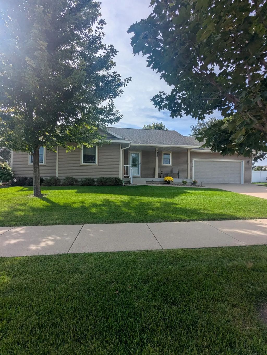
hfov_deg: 78.2
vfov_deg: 94.4
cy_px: 178
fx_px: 164
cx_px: 134
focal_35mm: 16
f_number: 2.2
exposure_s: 1/1976
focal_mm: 2.35
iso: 52
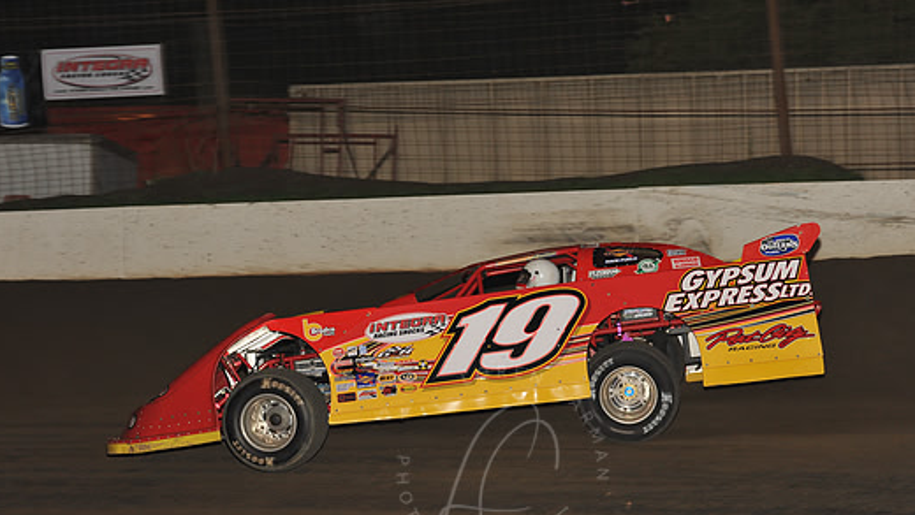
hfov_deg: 15.3
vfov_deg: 8.7
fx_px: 3398
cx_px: 501
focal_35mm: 140
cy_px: 309
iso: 1000
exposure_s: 1/320
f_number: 7.1
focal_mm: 120
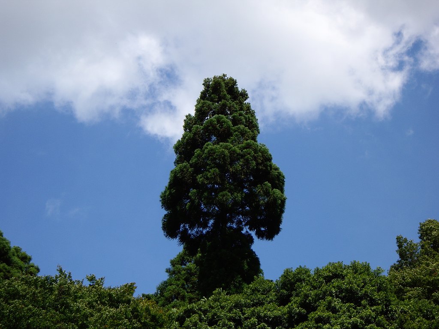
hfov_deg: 17.4
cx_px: 220
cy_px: 164
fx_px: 1433
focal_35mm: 113
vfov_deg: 13.1
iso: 64
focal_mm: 23.7
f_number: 5.4
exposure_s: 1/400
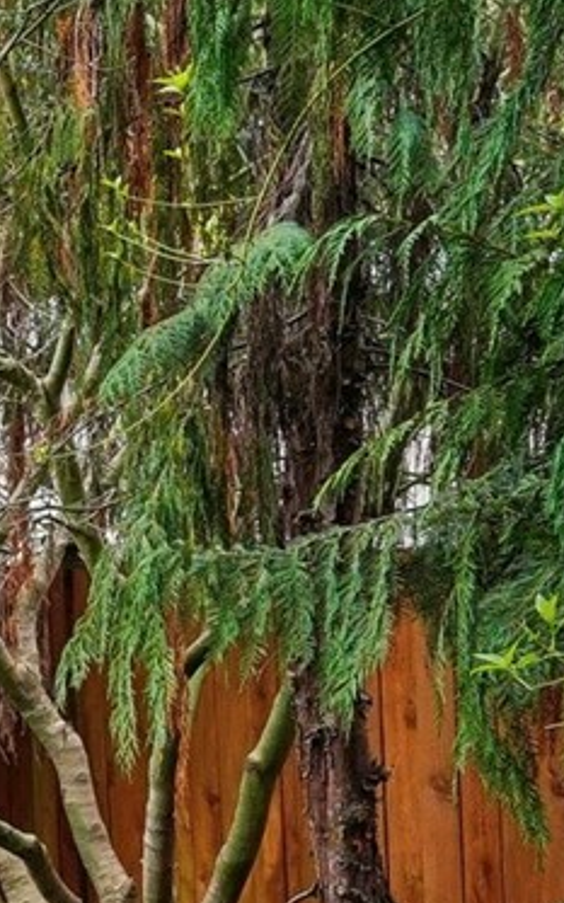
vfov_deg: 20.3
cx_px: -1444
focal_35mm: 102
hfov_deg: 8.7
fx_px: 2509
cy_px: 585
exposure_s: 1/125
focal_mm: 22
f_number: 8
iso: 400
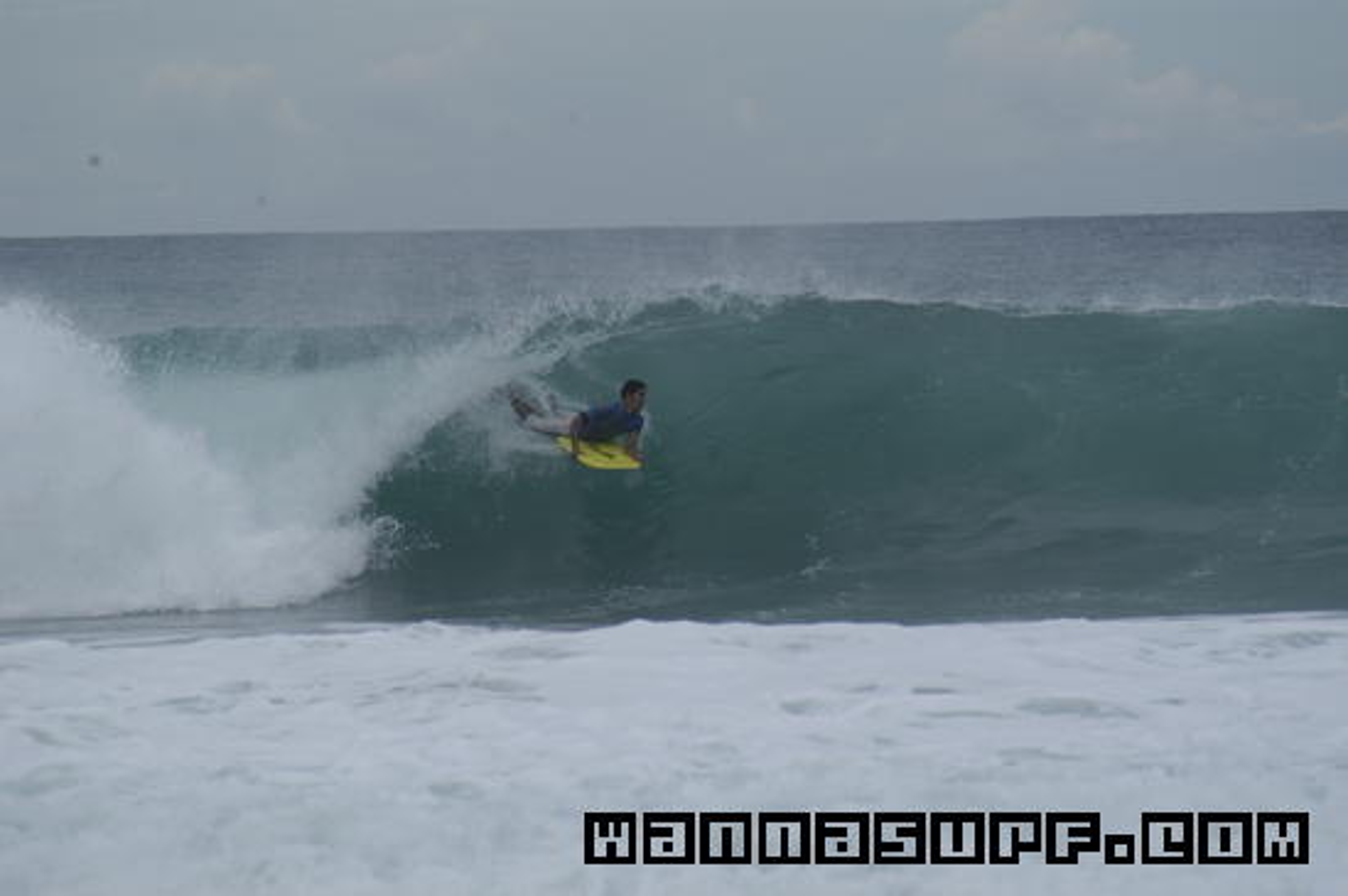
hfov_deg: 6.9
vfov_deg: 4.6
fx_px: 11223
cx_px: 674
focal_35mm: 300
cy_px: 448
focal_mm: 200
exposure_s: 1/800
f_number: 7.1
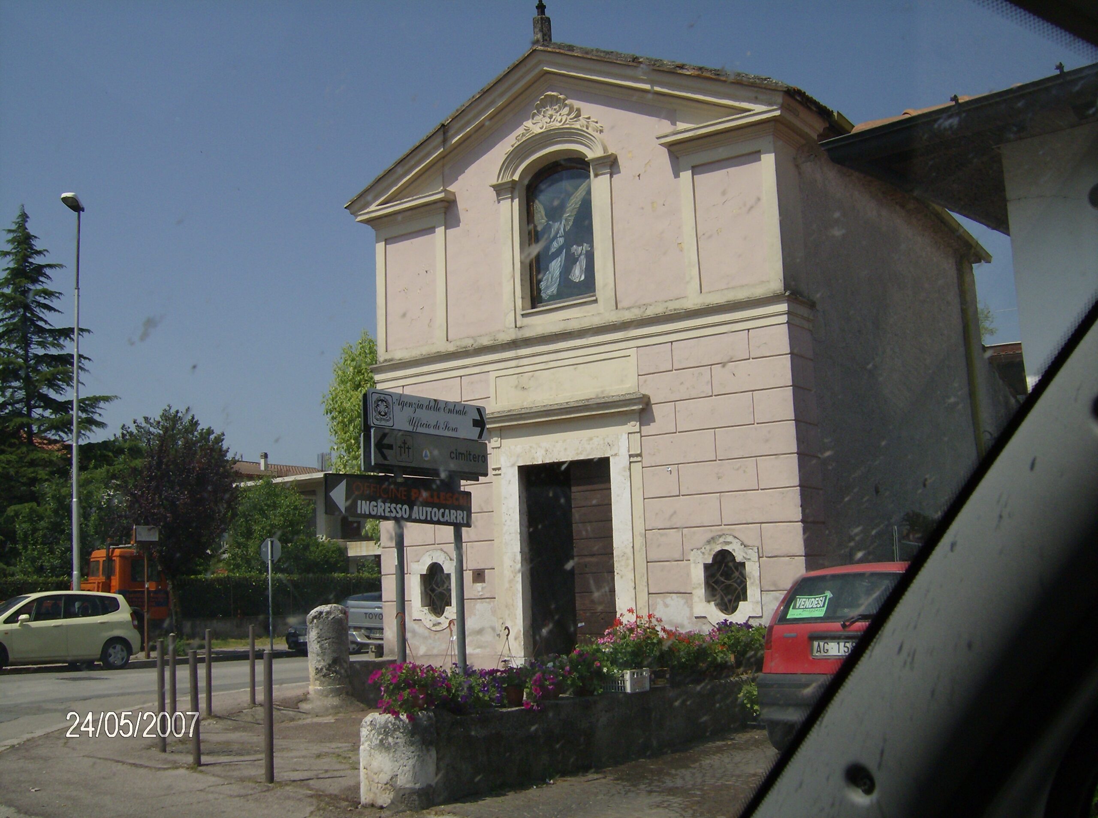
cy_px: 409
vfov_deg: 39.5
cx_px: 549
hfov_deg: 51.5
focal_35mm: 36
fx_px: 1139
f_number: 4.7
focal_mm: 6
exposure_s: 1/1163
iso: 100
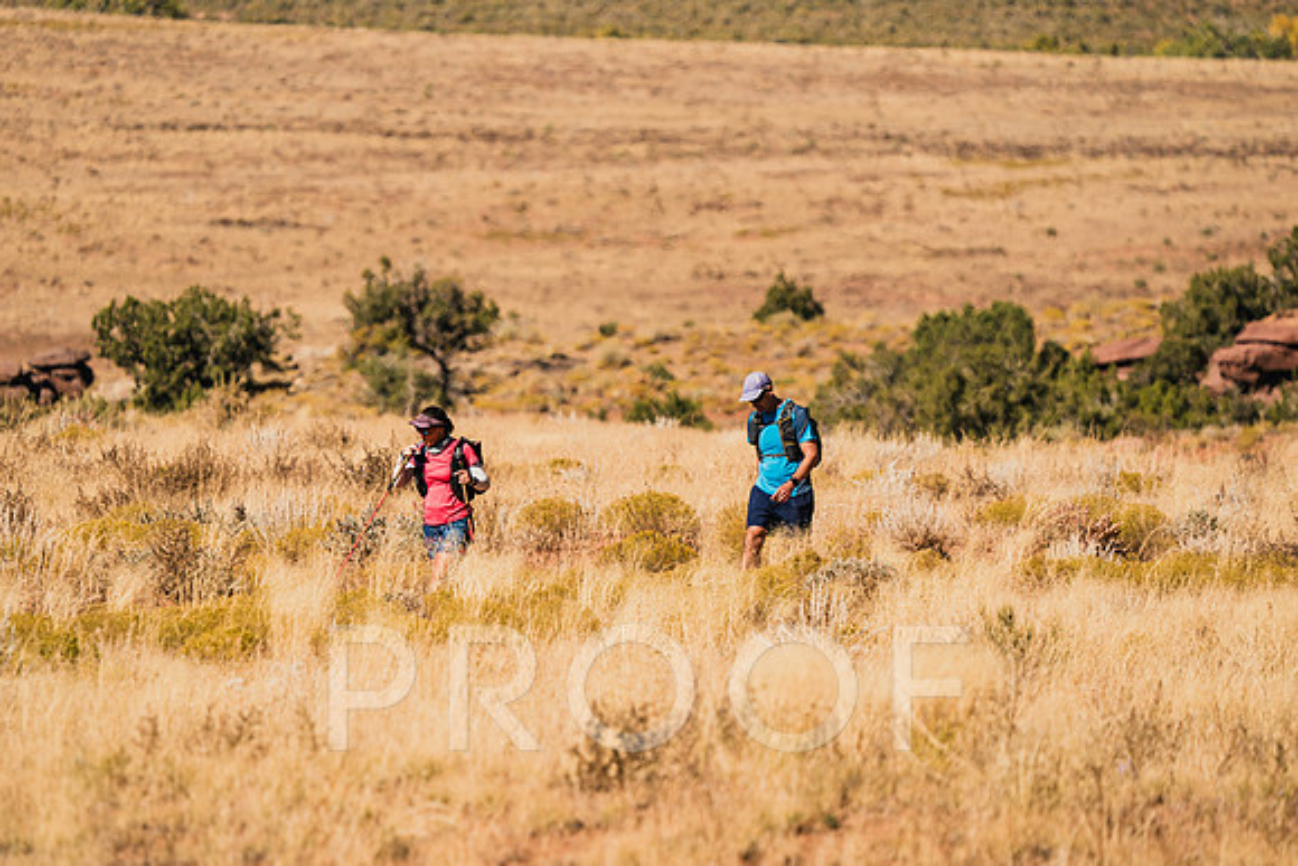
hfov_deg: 4.9
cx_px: 649
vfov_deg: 3.3
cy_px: 433
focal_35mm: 419
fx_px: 15110
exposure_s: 1/1000
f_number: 6.3
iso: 160
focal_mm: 419
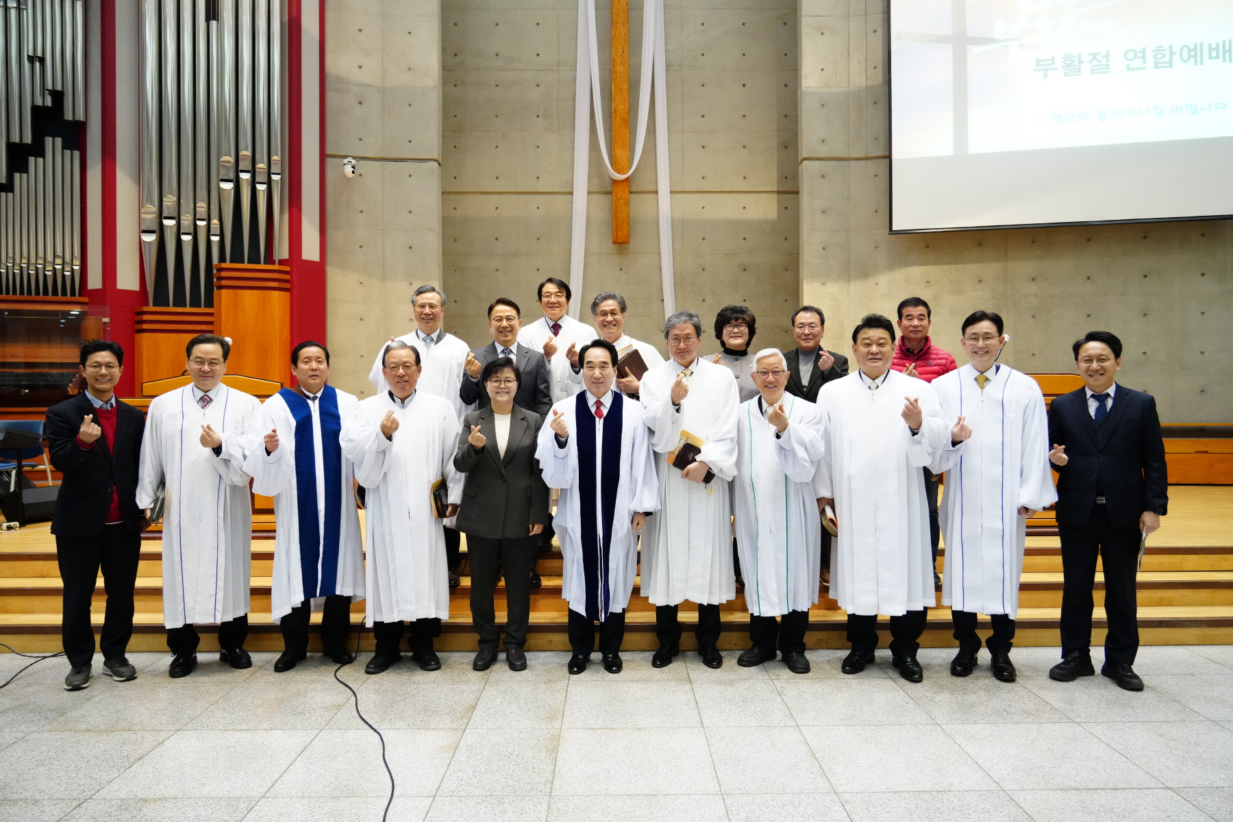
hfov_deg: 73.7
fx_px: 822
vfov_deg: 53.1
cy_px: 411
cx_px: 616
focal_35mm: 24
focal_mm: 24
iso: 5000
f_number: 4
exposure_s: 1/160
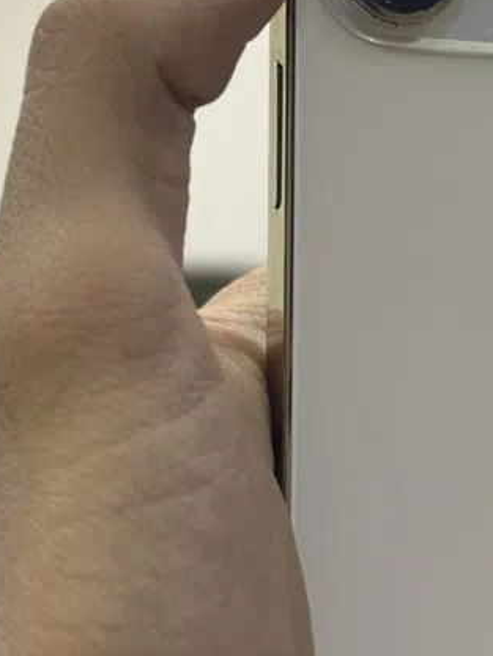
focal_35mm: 157
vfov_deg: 12.6
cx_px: 610
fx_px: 2980
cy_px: 221
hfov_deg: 9.3
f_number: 1.78
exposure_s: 1/121
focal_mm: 6.86
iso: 100
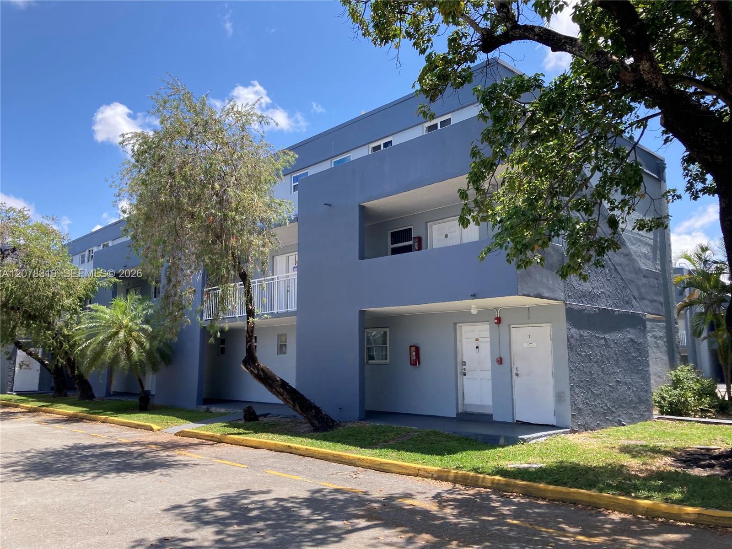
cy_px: 274
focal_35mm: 28
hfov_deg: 63.4
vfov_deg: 49.7
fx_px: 592
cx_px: 366
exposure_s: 1/1012
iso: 20
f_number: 1.8
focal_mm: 3.99
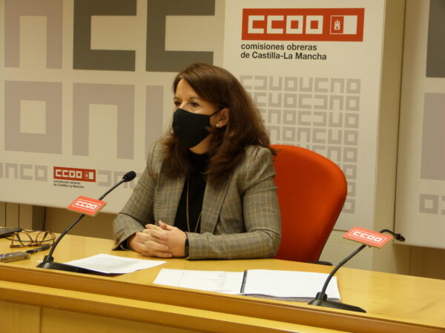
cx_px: 222
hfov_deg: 25.0
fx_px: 1003
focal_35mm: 78
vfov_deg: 18.9
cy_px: 166
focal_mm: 14.1
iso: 200
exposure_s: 1/60
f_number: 3.3
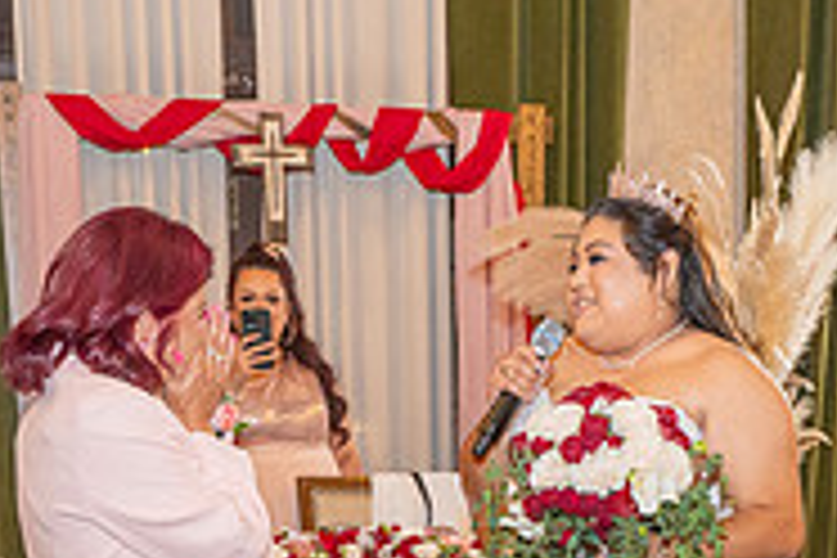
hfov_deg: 26.9
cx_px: 495
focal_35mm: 75
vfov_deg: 16.7
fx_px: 1744
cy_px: 817
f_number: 2.8
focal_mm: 24
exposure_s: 1/200
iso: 1600
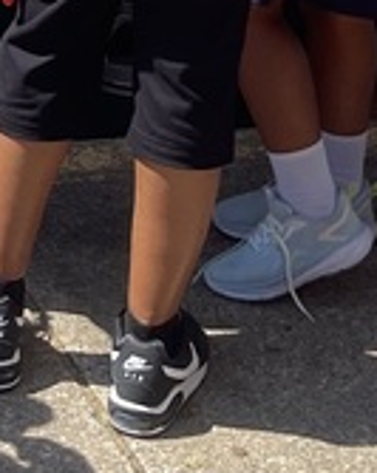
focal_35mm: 150
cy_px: -552
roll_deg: -2.1
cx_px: -57
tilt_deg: -7.0
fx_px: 2098
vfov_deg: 11.3
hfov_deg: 10.1
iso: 32
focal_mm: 5.1
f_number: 1.6
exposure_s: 1/1353
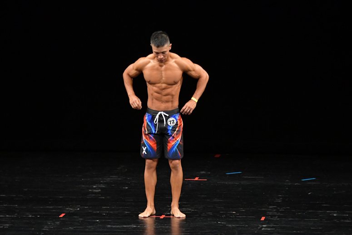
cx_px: 176
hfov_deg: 7.6
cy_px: 118
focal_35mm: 270
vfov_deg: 5.1
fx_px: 2639
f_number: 5.6
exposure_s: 1/400
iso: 3200
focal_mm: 180
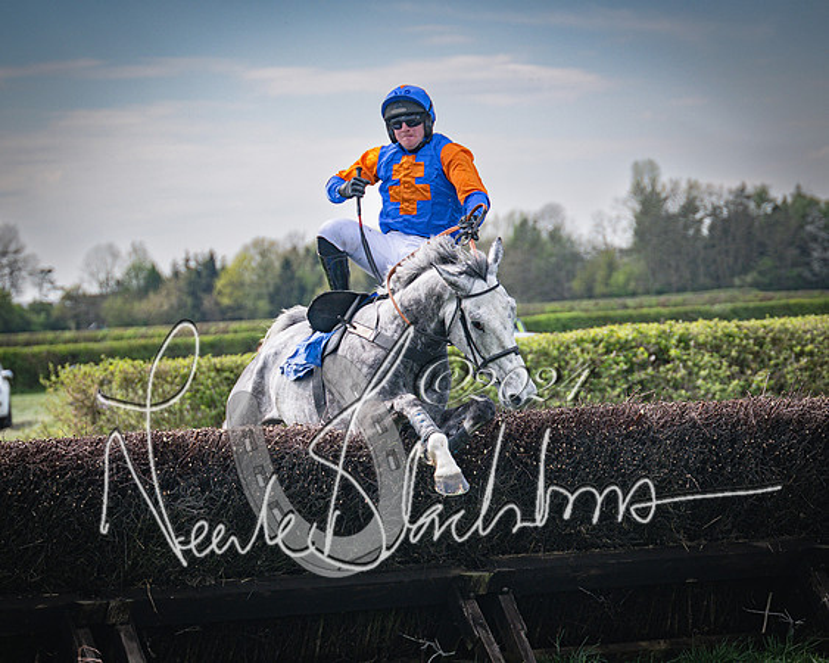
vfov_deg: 8.7
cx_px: 377
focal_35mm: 178
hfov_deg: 10.9
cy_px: 356
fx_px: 4363
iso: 200
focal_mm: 98
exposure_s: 1/2000
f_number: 4
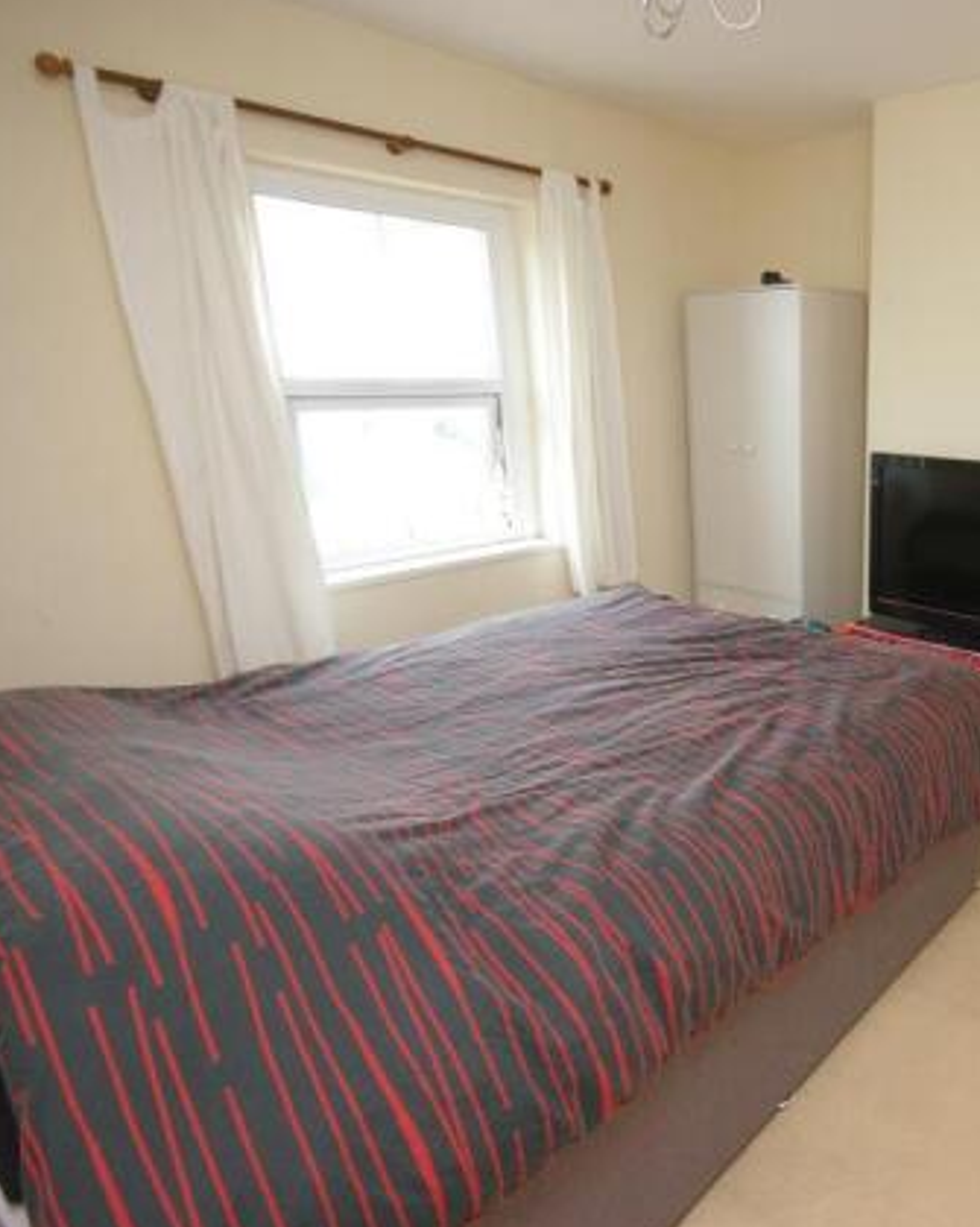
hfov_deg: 56.7
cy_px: 615
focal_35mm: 22
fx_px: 798
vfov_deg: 75.1
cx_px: 831
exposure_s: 1/3.33
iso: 200
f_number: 6.3
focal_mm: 10
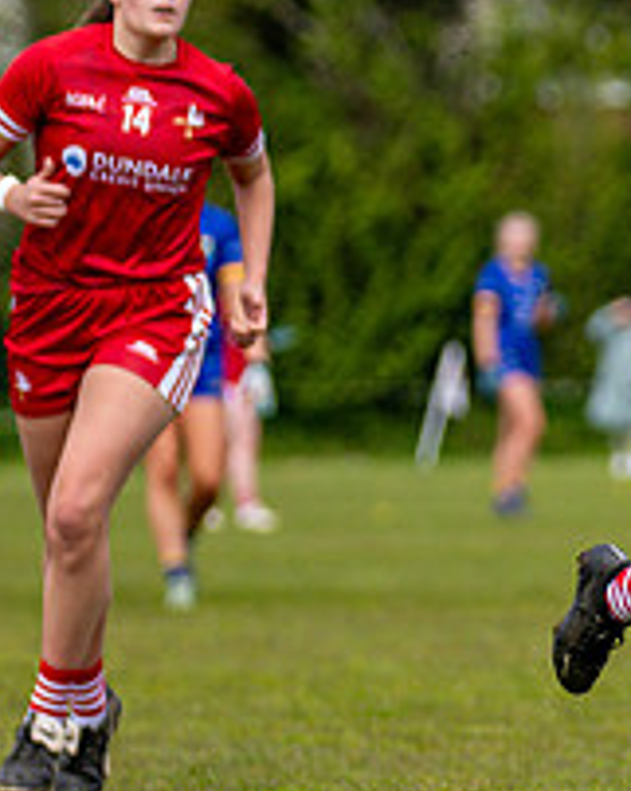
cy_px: 392
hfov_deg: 2.2
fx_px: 16565
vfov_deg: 2.7
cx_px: 944
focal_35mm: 708
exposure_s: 1/4000
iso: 360
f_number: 2.8
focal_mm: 160
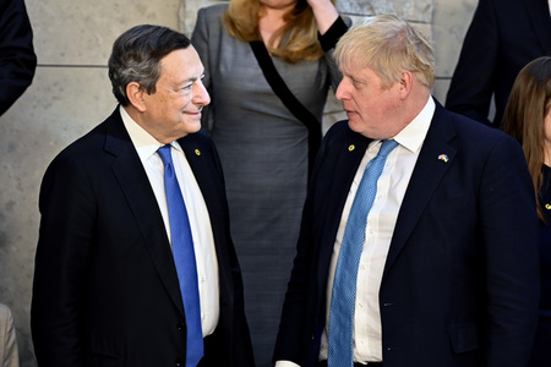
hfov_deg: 15.8
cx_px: 276
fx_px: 1990
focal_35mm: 130
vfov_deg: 10.5
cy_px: 184
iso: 400
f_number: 2.8
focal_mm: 130
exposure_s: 1/400
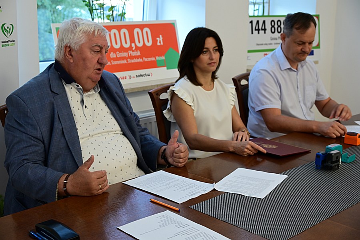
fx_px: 530
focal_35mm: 53
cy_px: 120
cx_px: 180
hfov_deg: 37.5
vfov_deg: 25.5
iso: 800
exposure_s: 1/60
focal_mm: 53
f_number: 5.6
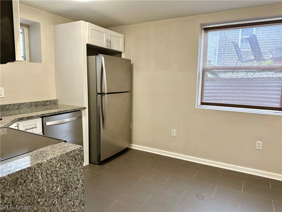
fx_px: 196
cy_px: 106
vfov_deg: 56.8
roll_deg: -1.6
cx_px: 141
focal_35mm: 24
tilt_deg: -7.5
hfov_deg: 71.6
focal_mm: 6.86
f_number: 1.78
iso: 160
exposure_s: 1/60
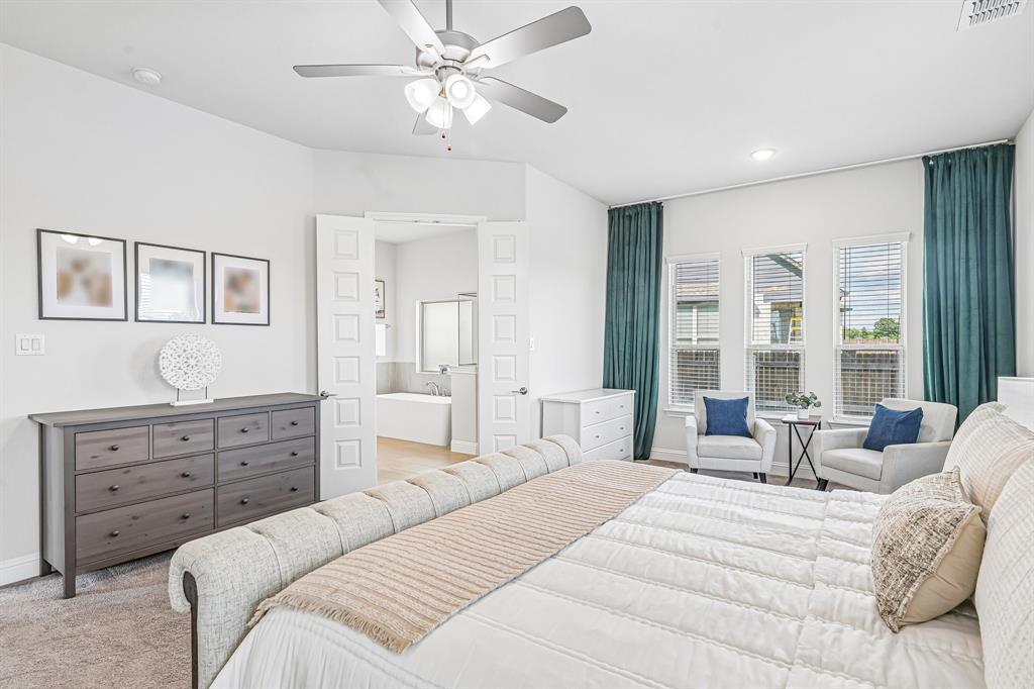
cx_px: 517
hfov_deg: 91.6
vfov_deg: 68.8
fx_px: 502
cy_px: 344
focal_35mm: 18
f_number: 8
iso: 400
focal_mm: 17.5
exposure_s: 1/60
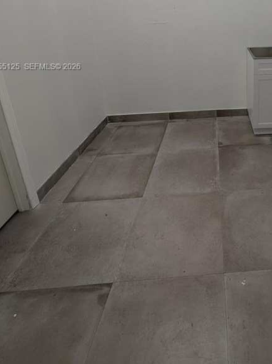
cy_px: 67
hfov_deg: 55.4
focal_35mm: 22
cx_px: 228
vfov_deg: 68.3
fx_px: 231
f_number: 1.95
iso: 28
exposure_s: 1/60
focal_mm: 2.23
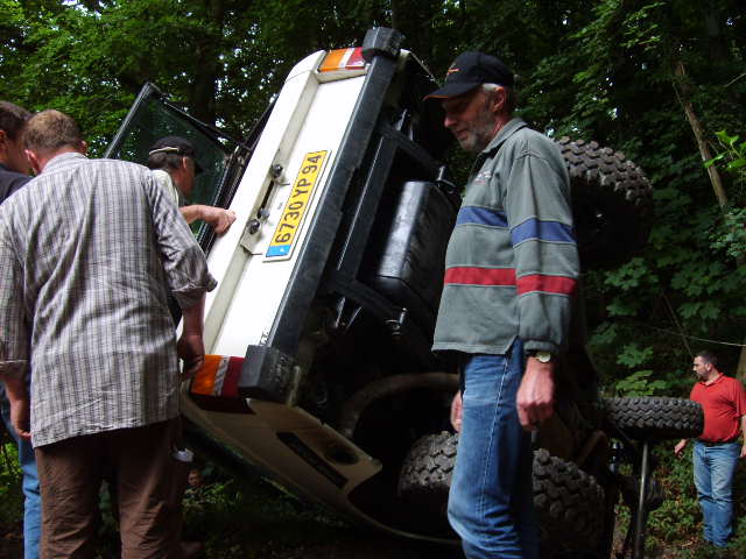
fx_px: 754
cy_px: 280
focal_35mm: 35
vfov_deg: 40.7
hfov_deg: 52.6
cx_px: 373
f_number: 2.8
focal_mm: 5.8
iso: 50
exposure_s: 1/125
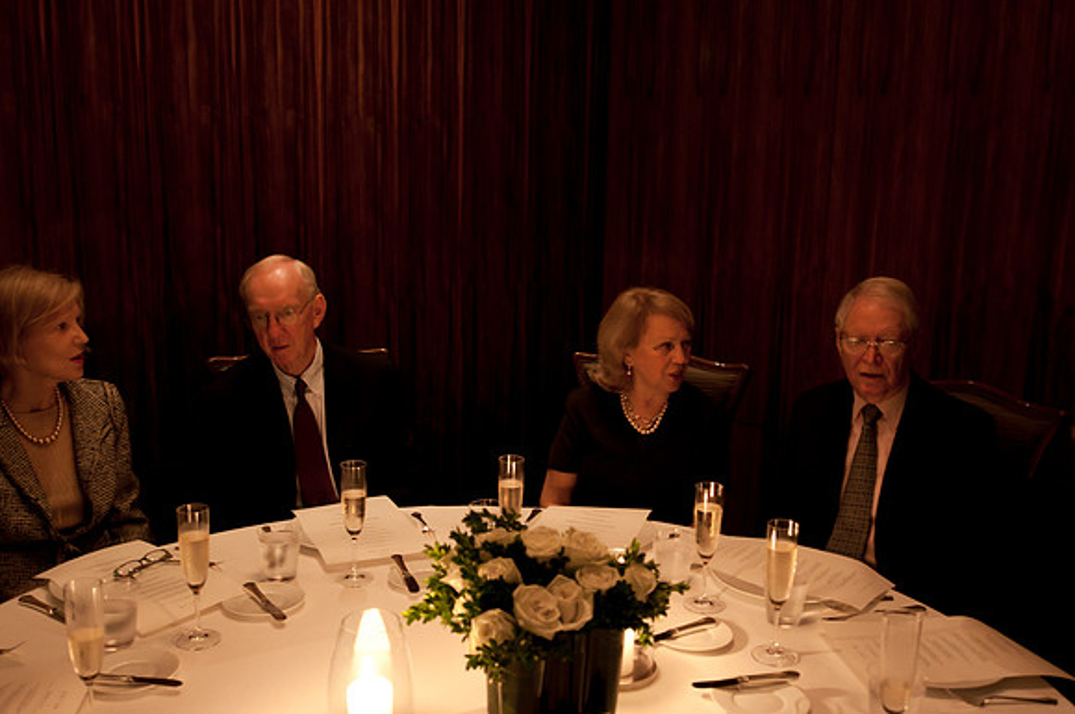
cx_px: 538
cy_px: 357
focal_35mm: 36
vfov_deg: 36.8
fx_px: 1073
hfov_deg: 53.2
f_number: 2.8
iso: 1000
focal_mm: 24
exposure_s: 1/8
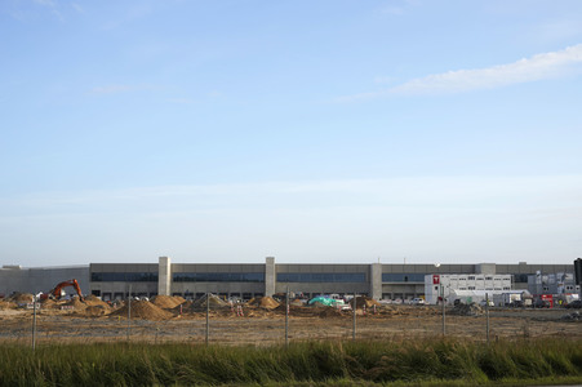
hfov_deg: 40.4
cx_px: 291
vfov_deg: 27.5
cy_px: 194
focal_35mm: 49
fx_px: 792
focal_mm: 49
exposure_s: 1/250
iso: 320
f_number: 11
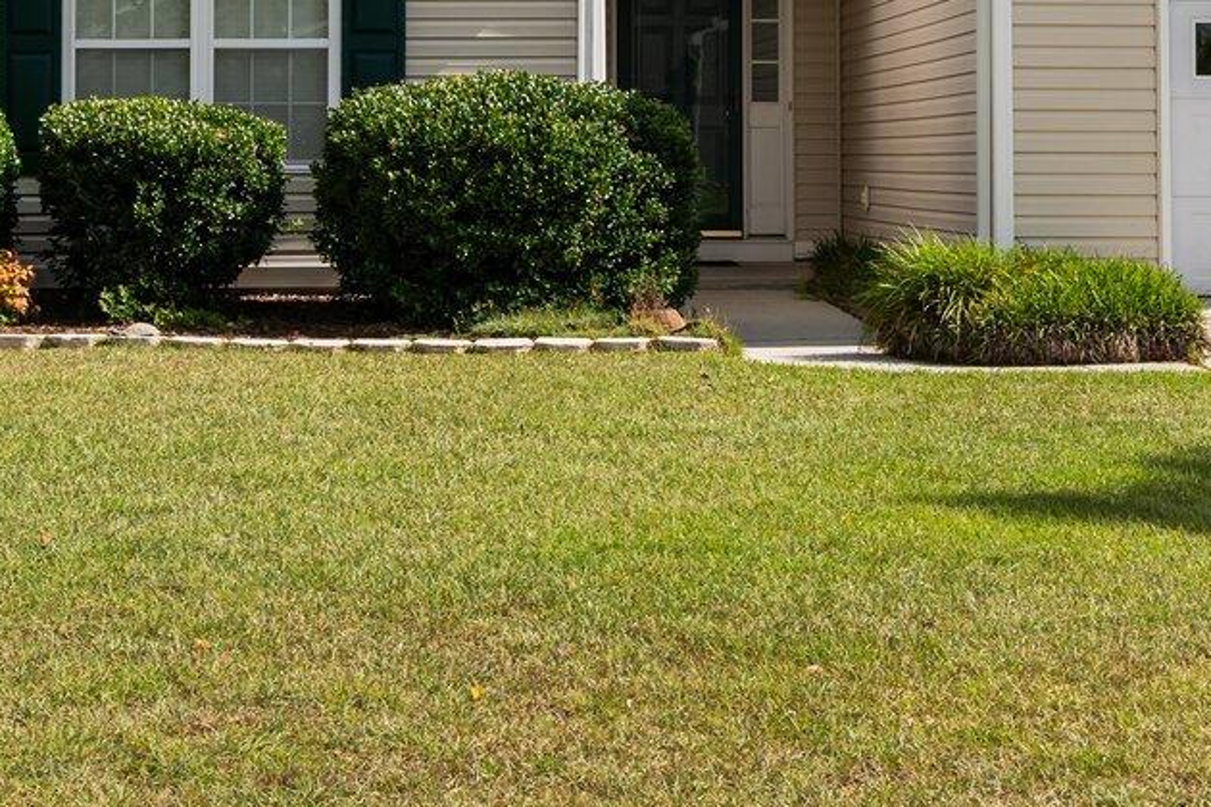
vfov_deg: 14.8
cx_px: 546
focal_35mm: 91
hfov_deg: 22.4
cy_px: -14
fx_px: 3061
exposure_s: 1/1600
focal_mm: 28
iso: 160
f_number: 5
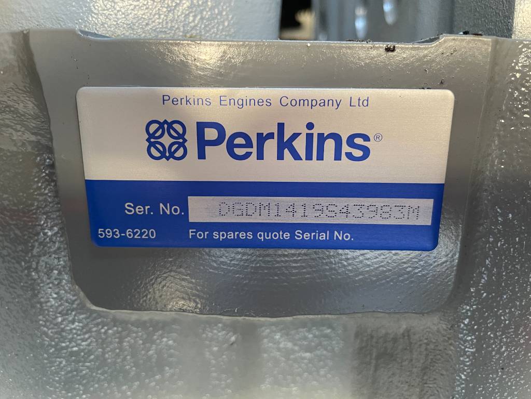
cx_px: 266
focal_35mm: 26
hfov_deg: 67.3
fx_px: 399
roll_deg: -1.4
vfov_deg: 53.1
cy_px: 200
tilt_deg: +14.5
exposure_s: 1/60
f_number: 1.6
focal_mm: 4.2
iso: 200
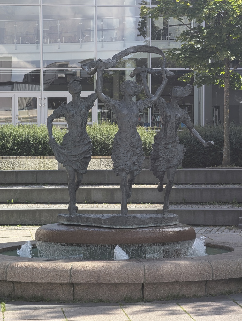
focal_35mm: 110
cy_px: 160
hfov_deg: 13.5
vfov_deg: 17.9
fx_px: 1023
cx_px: 121
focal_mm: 17.91
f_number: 2.8
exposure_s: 1/571
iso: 63
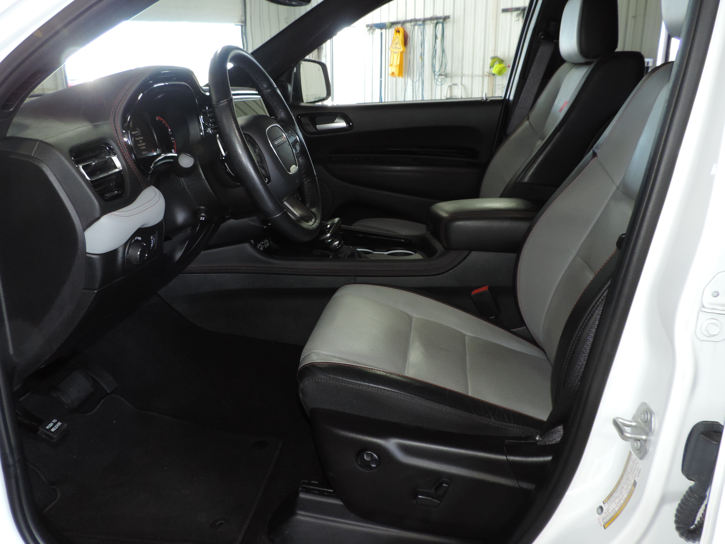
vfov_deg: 48.2
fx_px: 607
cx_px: 352
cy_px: 262
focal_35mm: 29
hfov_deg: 61.6
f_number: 3
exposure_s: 1/30
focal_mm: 4.3
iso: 200
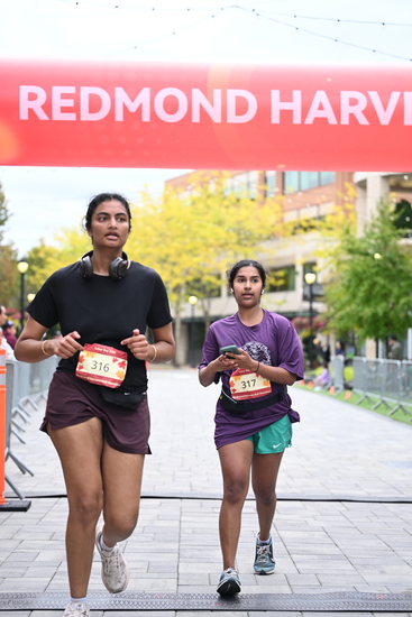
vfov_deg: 28.8
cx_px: 206
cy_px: 308
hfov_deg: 19.5
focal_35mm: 70
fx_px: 1201
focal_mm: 70
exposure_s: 1/1600
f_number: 2.8
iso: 640
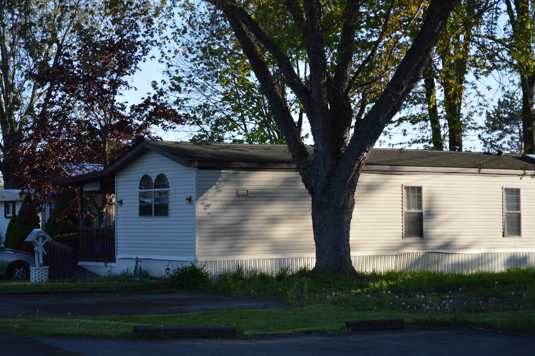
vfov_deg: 16.5
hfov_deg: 24.6
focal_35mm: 82
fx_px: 1225
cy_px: 178
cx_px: 268
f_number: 5.6
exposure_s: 1/125
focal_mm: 55
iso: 100
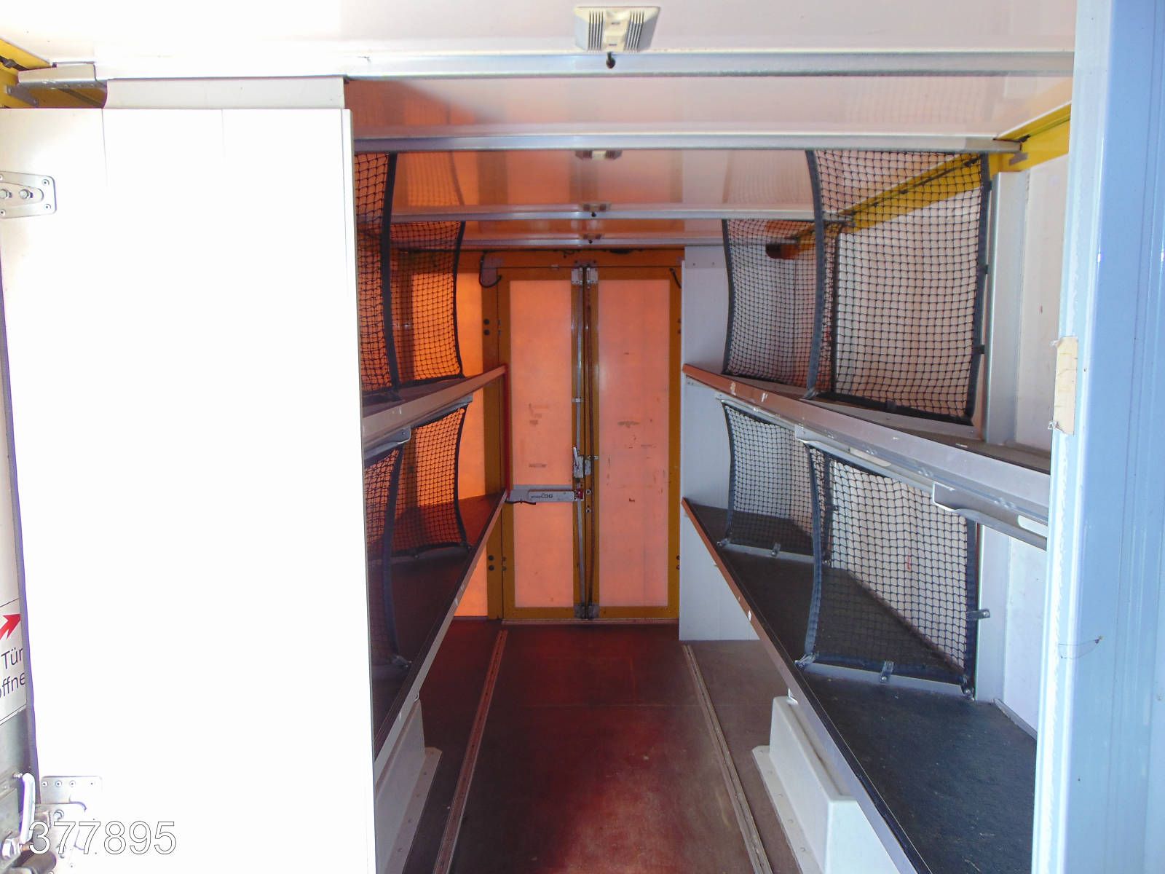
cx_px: 582
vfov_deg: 54.9
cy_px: 437
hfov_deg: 69.4
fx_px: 841
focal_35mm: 25
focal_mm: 4.5
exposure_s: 1/30
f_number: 3
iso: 80
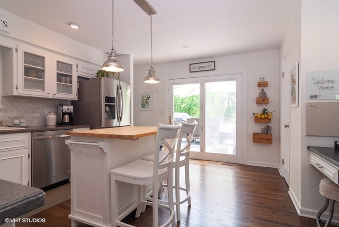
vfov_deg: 67.6
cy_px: 114
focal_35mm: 18
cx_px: 170
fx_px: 170
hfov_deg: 89.9
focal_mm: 12
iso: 200
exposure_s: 1/13
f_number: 9
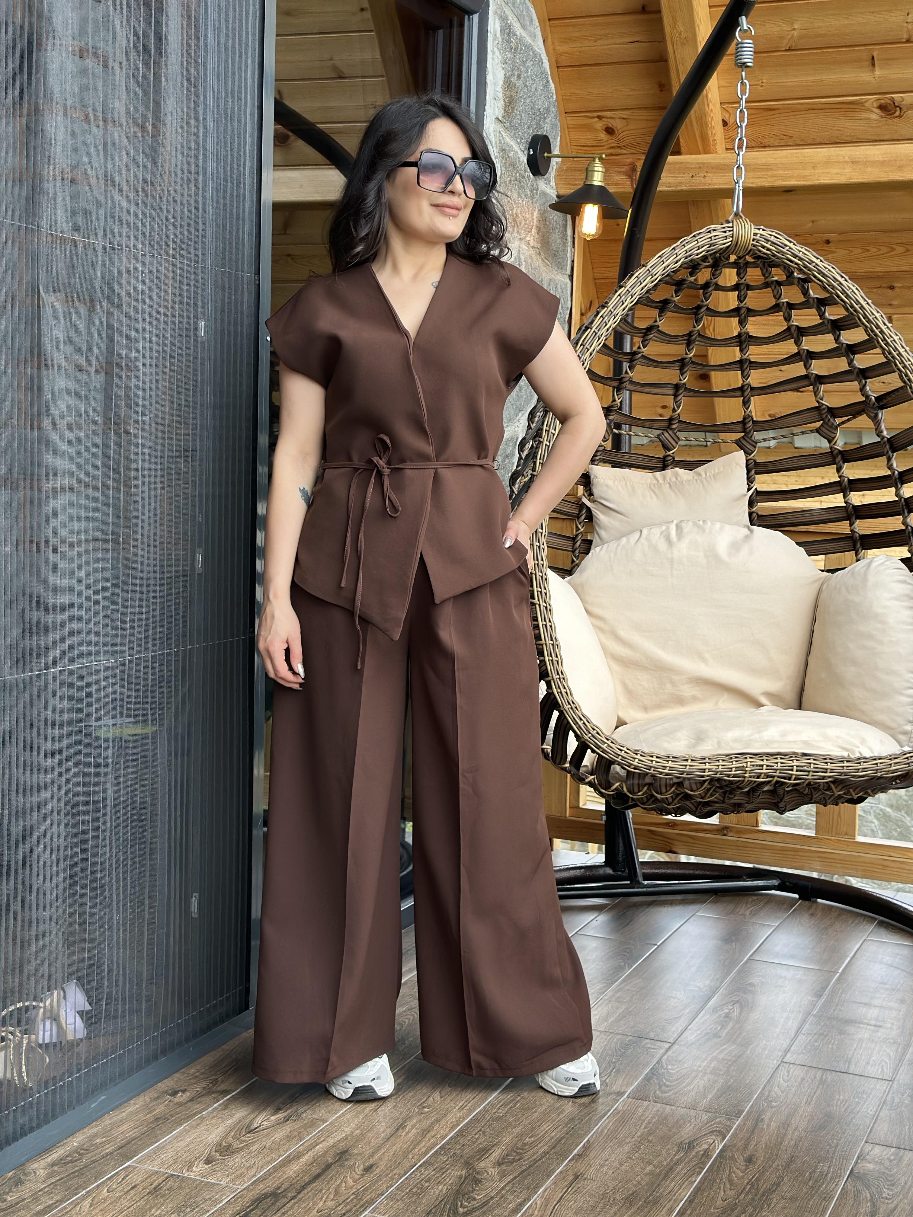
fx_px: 1688
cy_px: 608
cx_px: 456
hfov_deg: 30.3
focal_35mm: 48
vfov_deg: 39.7
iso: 80
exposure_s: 1/241
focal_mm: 6.86
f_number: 1.78
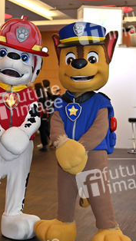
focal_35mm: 64
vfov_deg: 32.7
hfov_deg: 18.8
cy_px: 142
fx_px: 410
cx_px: 45
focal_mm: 48
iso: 400
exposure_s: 1/200
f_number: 2.8
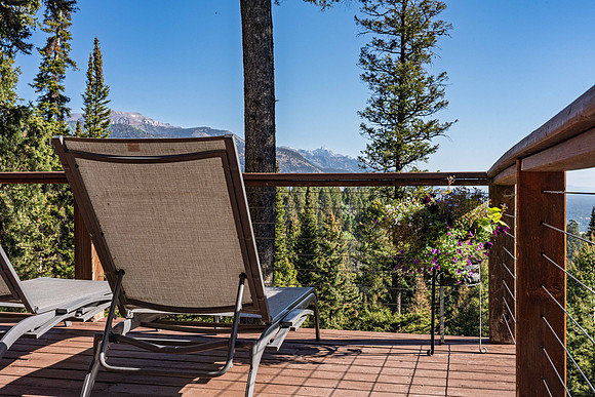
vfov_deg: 33.4
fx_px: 661
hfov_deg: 48.4
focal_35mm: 40
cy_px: 198
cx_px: 298
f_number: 18
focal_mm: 40
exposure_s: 1/400
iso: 400
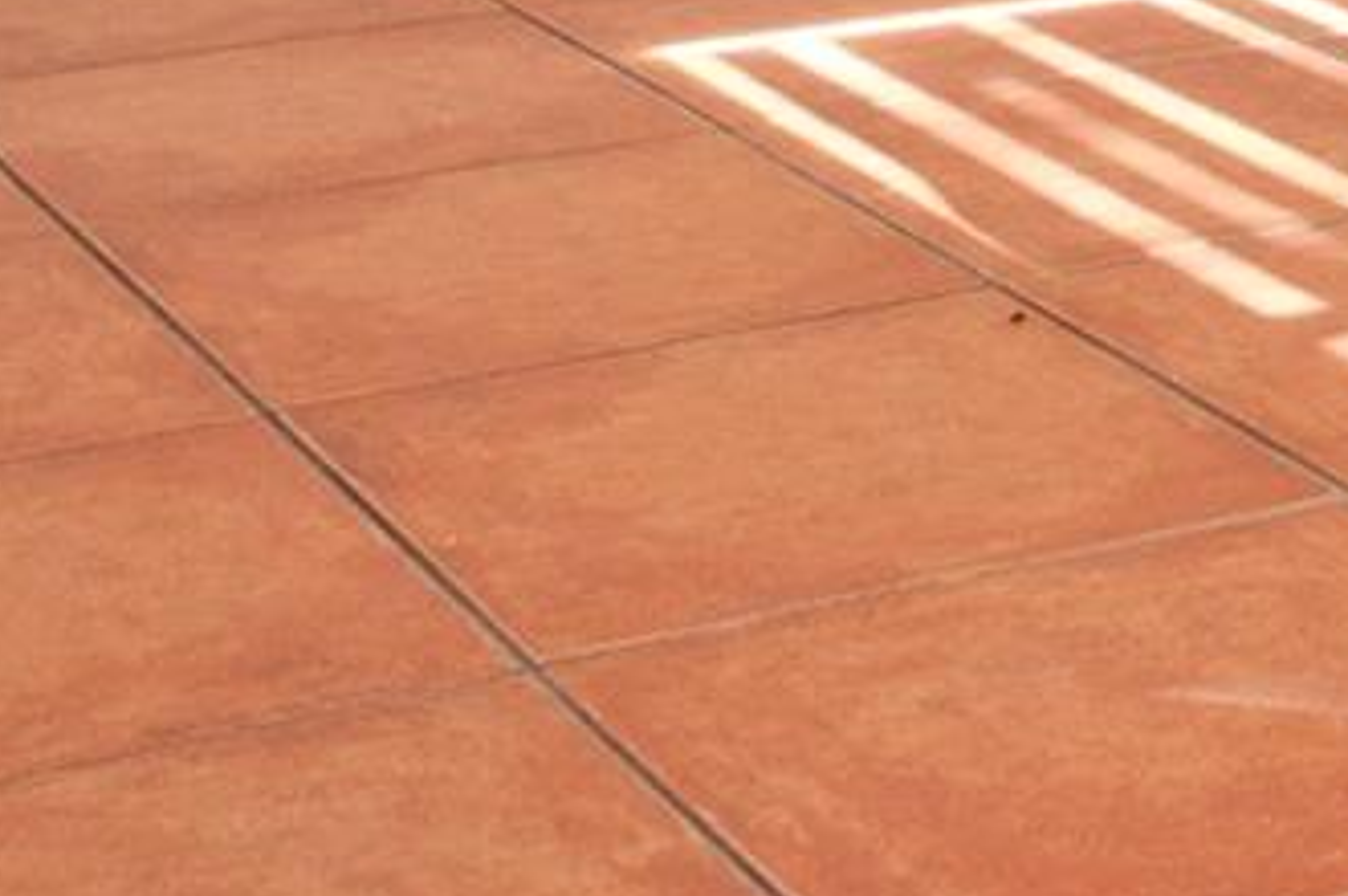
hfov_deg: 16.7
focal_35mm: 116
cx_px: 1727
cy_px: -758
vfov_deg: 11.0
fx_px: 4339
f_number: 6.3
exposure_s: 1/100
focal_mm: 24
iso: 1000
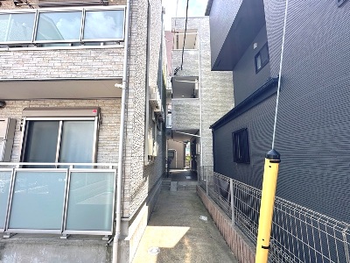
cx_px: 175
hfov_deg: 102.1
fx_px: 142
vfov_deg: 85.7
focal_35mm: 14
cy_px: 132
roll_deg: -1.1
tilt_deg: +7.3
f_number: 2.2
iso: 40
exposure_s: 1/629
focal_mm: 2.22
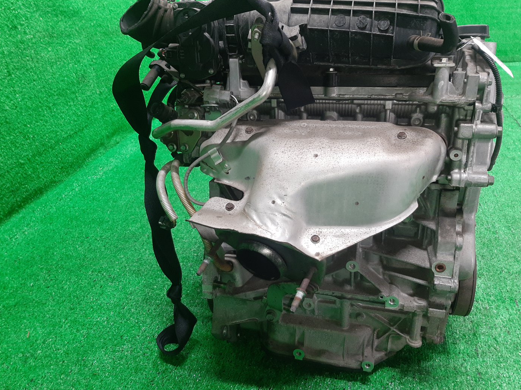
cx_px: 261
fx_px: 406
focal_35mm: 27
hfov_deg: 65.3
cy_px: 195
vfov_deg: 51.3
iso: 152
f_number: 1.7
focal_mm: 3.93
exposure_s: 1/50
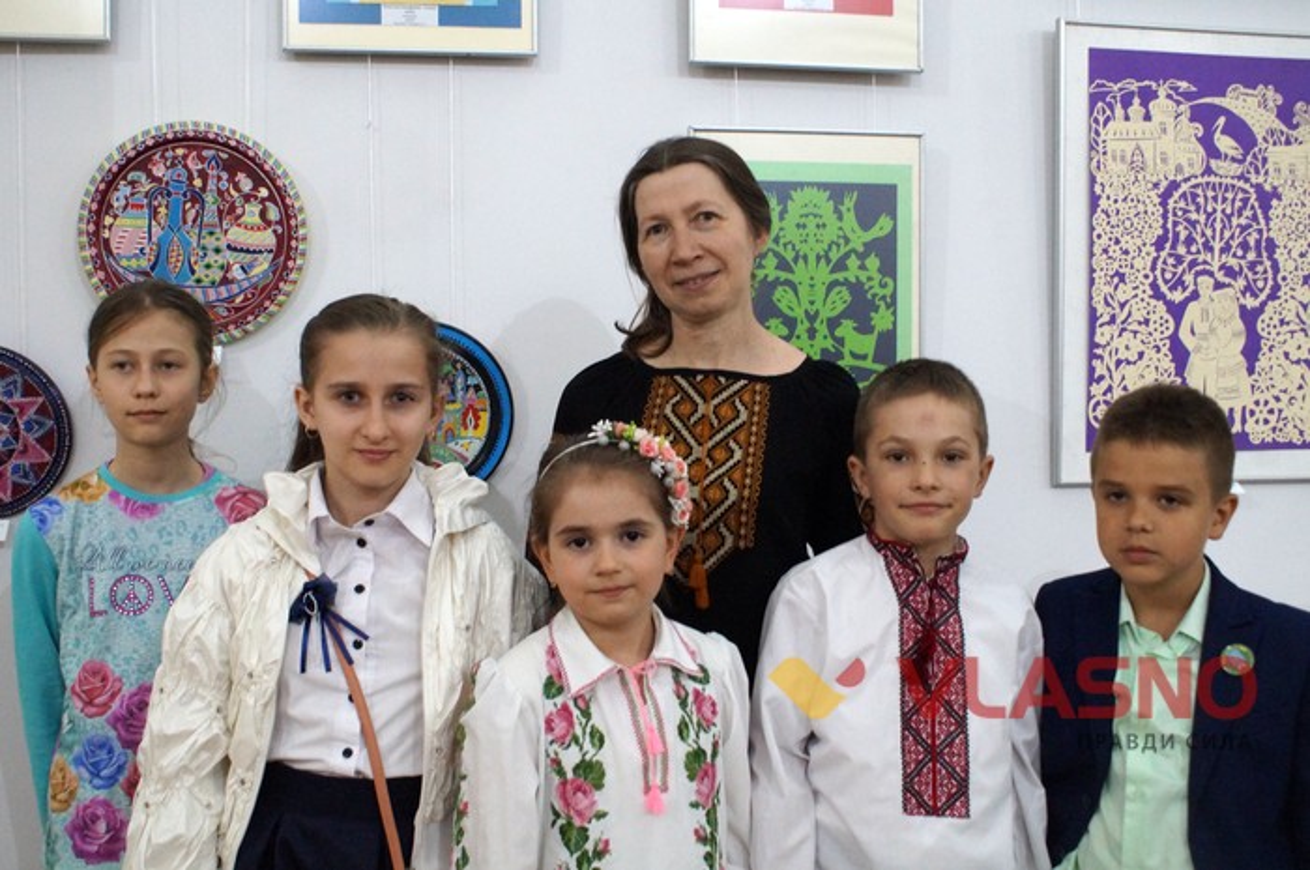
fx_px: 1417
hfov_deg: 49.6
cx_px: 655
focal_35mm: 39
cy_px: 435
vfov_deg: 34.1
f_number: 4.5
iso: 2500
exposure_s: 1/60
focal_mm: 26
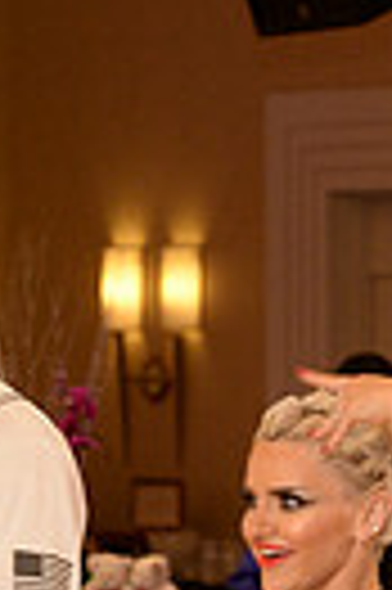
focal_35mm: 495
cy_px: 865
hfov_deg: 2.8
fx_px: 8106
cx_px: 146
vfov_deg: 4.1
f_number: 4.5
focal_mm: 112
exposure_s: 1/250
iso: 1600
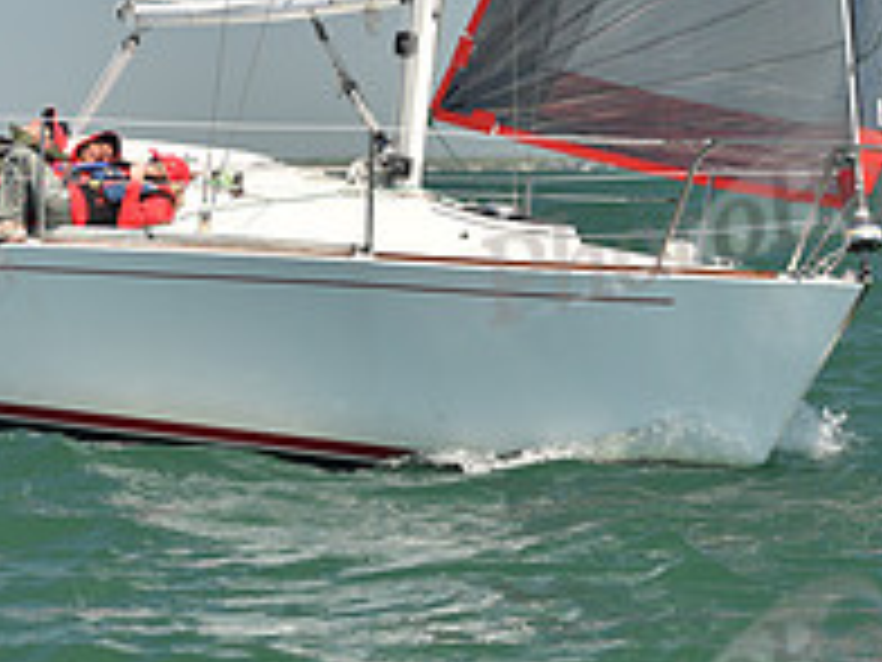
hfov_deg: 7.3
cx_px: 252
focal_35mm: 270
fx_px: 6879
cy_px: 38
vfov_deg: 5.5
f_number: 4
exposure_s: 1/800
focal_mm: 95
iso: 250
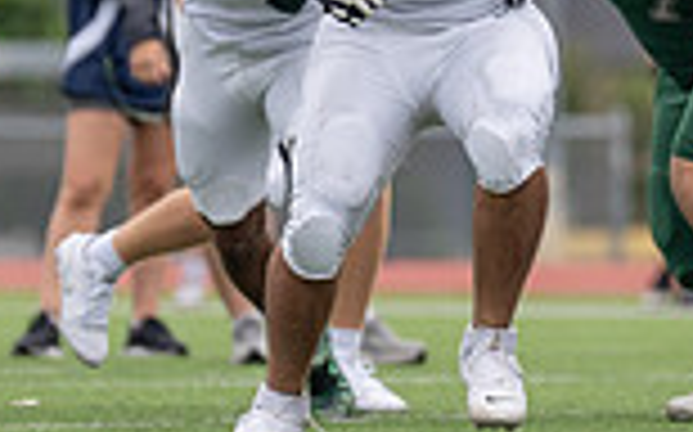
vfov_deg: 1.5
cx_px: 538
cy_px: -20
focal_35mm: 879
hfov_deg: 2.4
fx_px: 16589
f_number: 2.8
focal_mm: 200
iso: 250
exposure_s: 1/1250
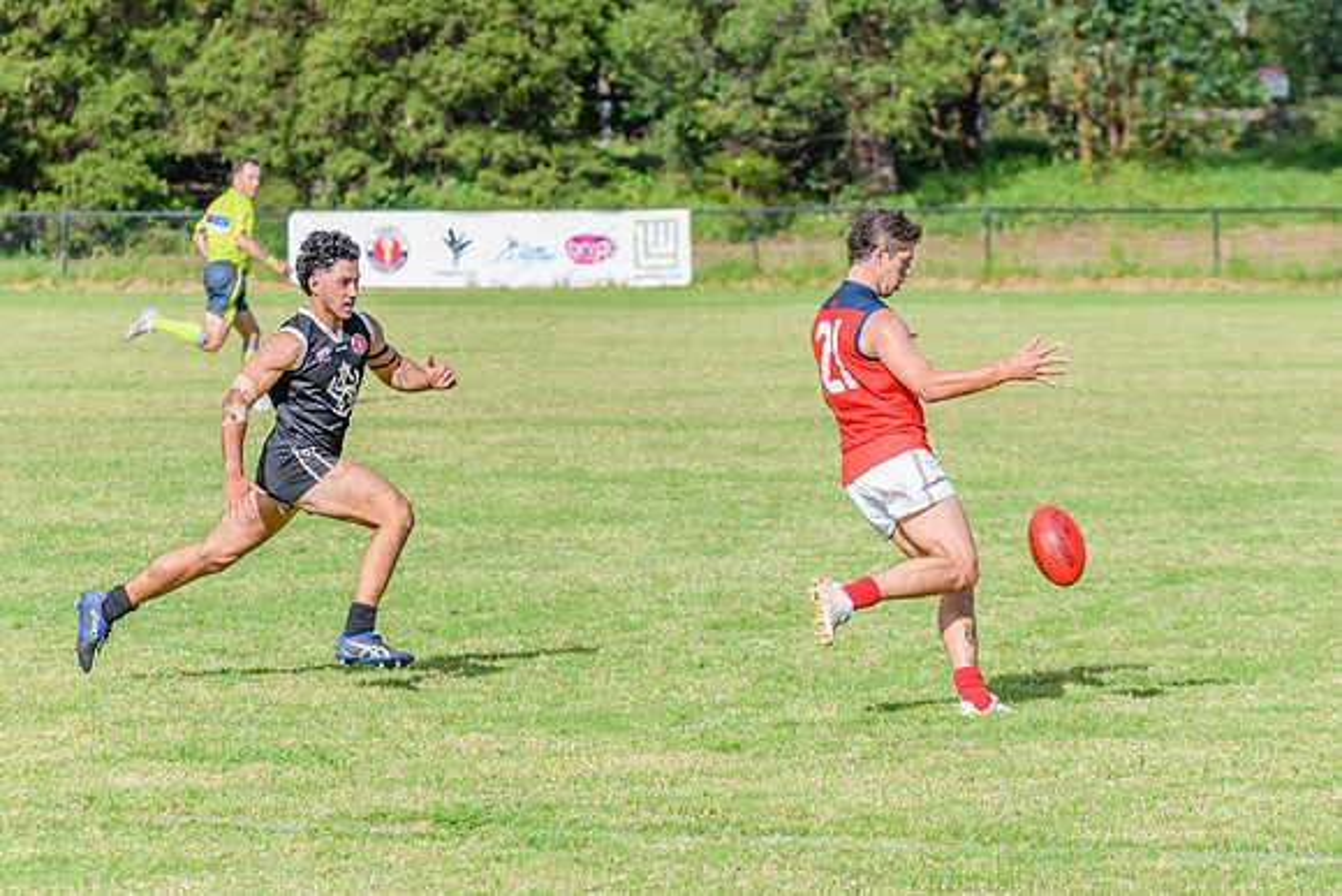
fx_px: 9044
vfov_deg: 5.7
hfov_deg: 8.5
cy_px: 455
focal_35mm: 243
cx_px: 734
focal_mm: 180
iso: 800
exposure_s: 1/2000
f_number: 9
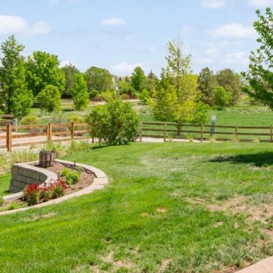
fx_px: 428
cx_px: 207
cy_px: 73
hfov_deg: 34.6
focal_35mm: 48
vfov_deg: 34.7
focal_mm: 14
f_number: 8
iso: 250
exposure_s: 1/500
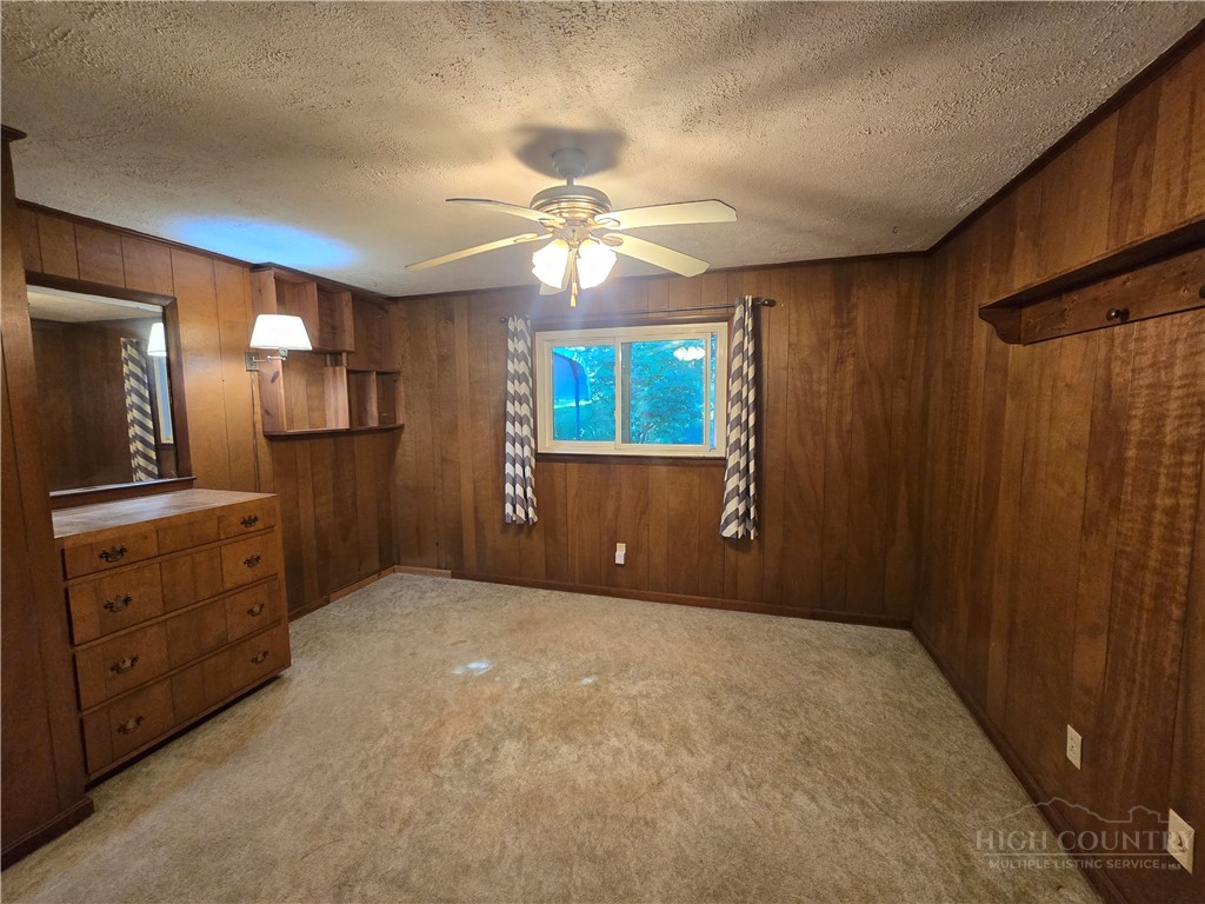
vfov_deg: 89.9
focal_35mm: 13
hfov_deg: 106.2
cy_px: 452
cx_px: 602
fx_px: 453
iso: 500
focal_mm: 2.2
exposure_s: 1/60
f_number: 2.2
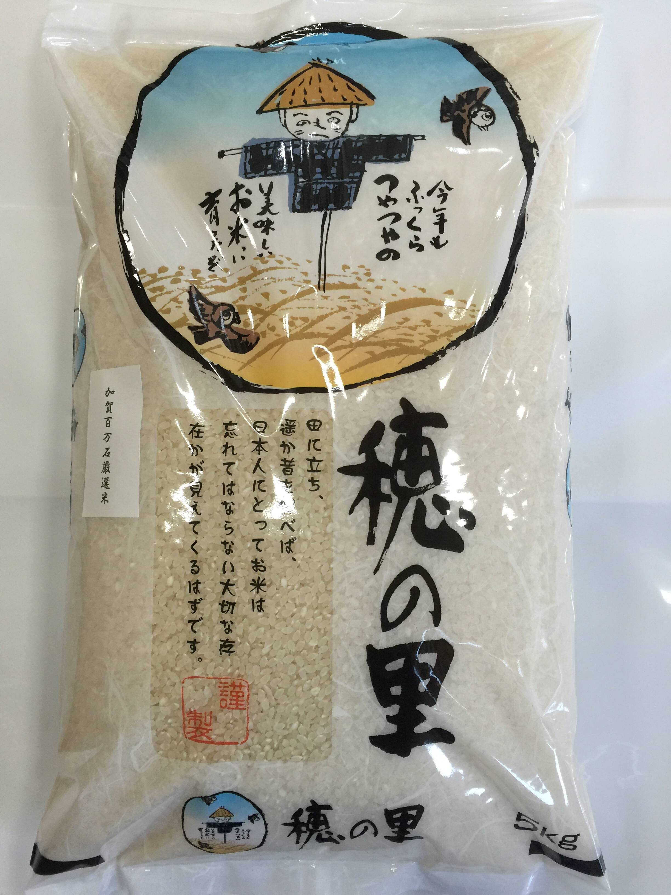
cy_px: 448
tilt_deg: -83.8
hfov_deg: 48.2
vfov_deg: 61.7
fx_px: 750
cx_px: 336
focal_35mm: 29
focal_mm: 4.15
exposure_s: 1/30
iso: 50
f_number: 2.2
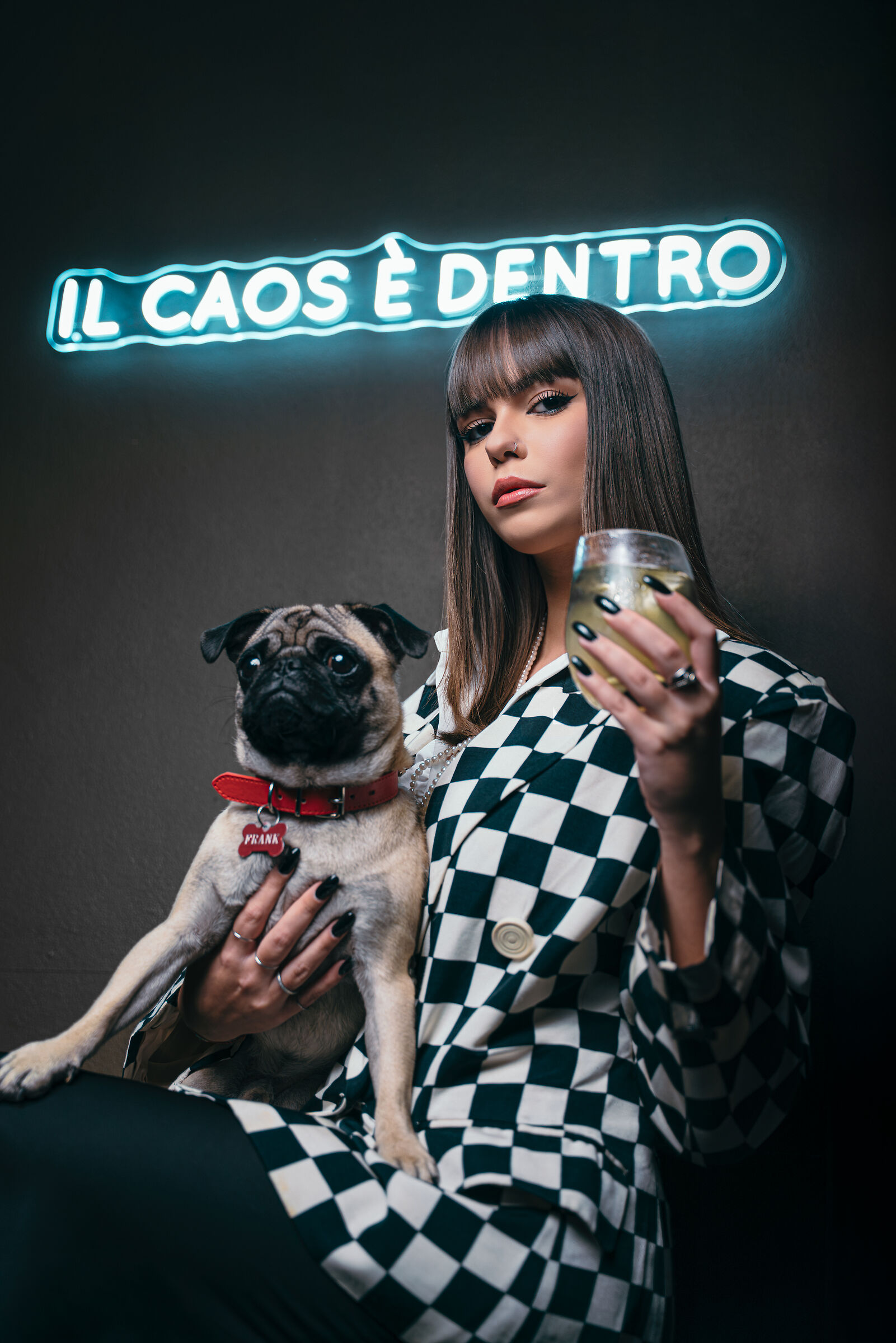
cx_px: 448
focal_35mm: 48
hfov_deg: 27.9
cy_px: 672
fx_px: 1806
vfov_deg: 40.8
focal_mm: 48.4
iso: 320
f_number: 2.8
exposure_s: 1/125
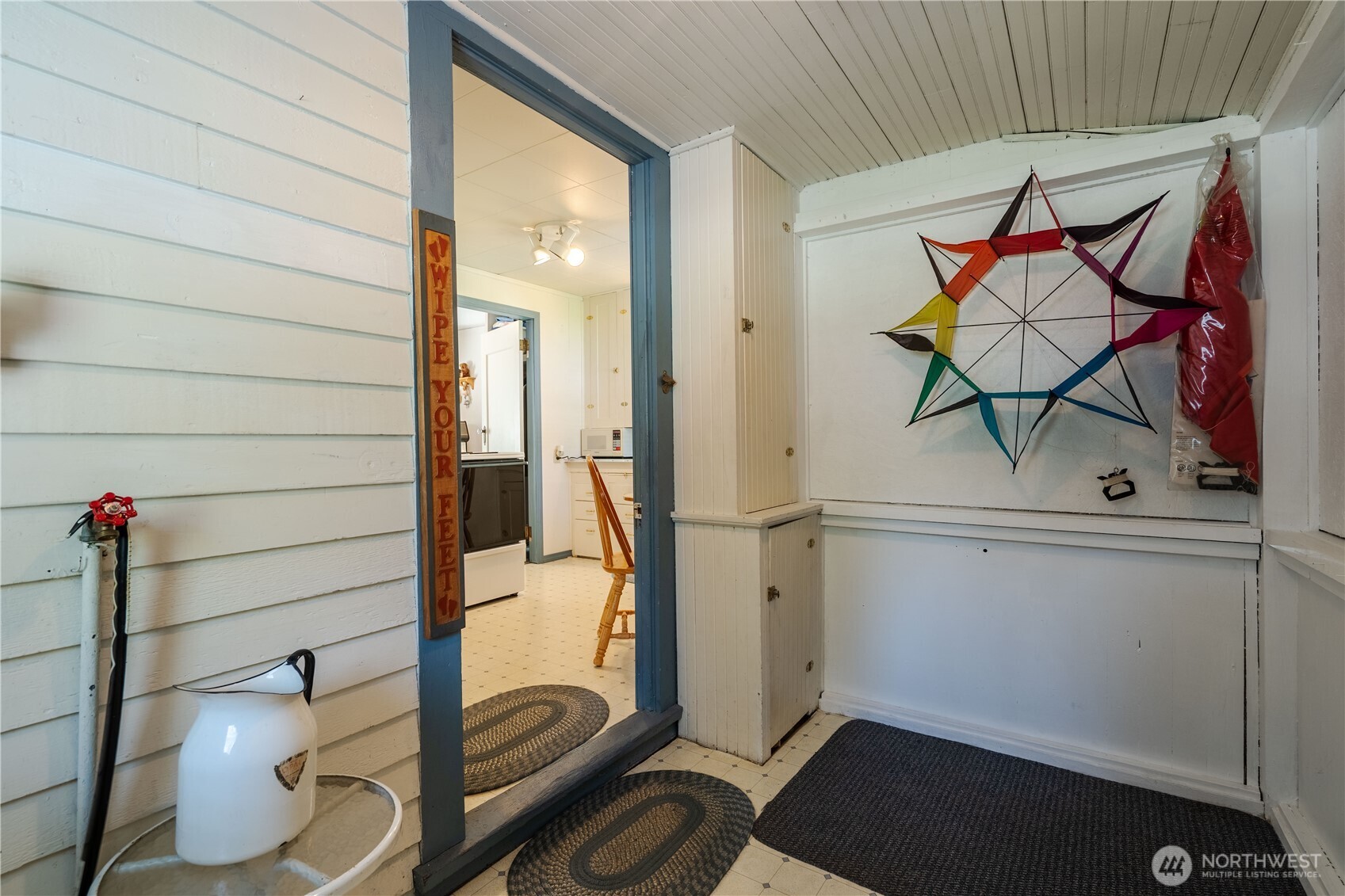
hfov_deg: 96.7
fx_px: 598
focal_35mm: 16
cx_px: 672
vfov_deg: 73.7
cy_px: 448
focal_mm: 16
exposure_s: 1/125
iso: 250
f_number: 7.1
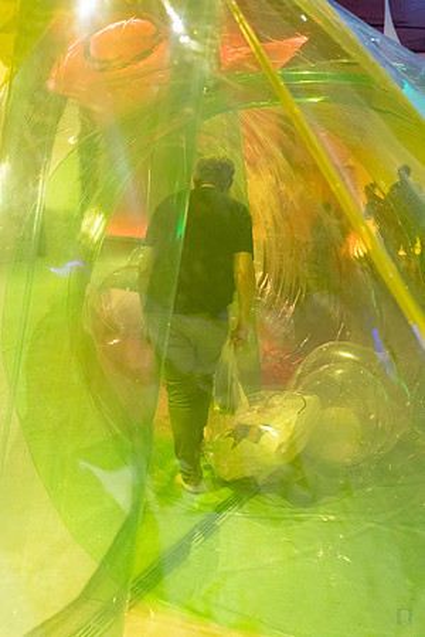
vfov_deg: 48.5
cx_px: 212
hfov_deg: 33.4
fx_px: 708
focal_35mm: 40
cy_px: 318
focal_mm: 40
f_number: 4.5
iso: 6400
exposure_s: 1/80
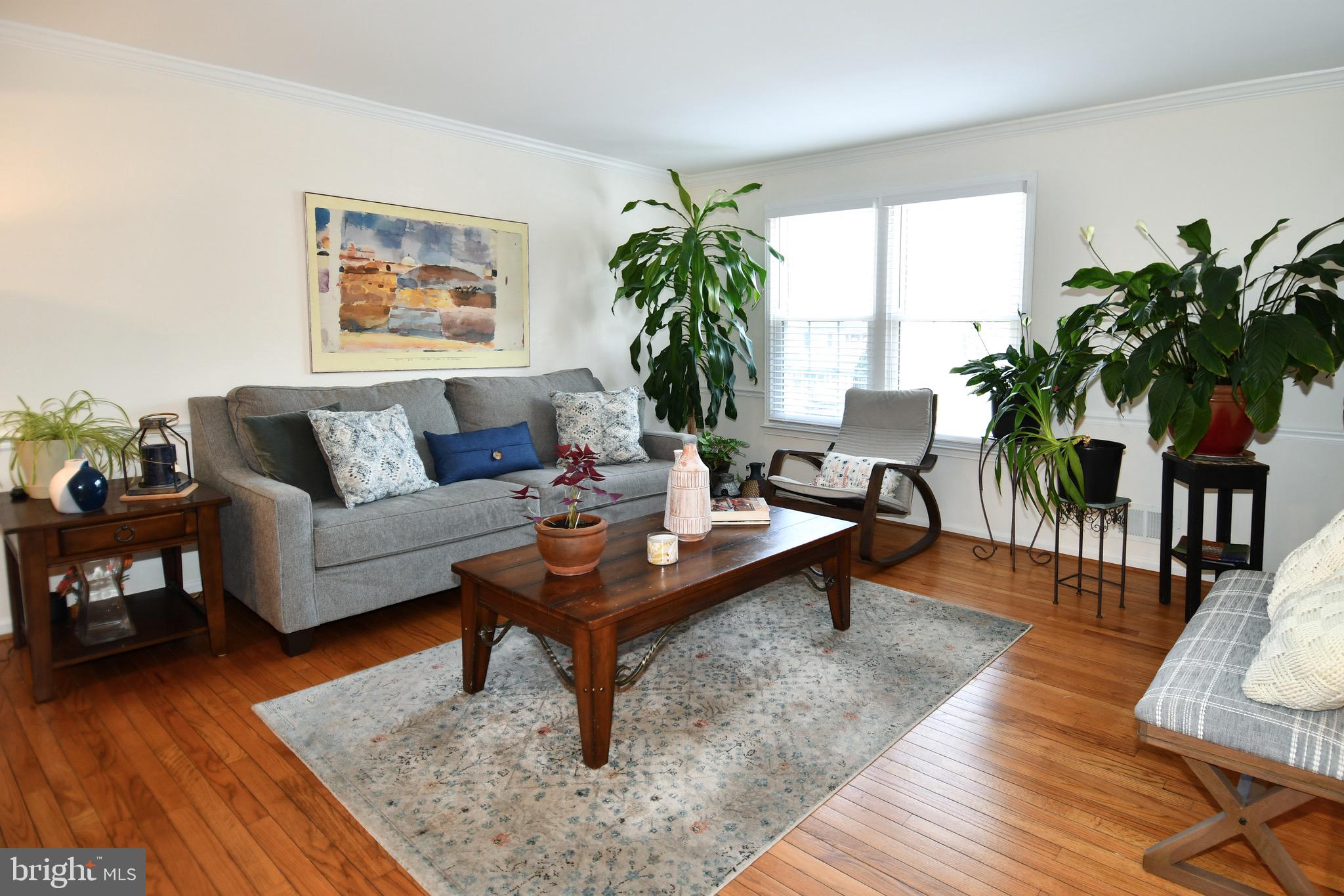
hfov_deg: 90.0
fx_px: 672
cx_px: 672
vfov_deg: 67.4
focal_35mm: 18
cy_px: 448
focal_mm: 12
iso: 280
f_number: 4
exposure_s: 1/60
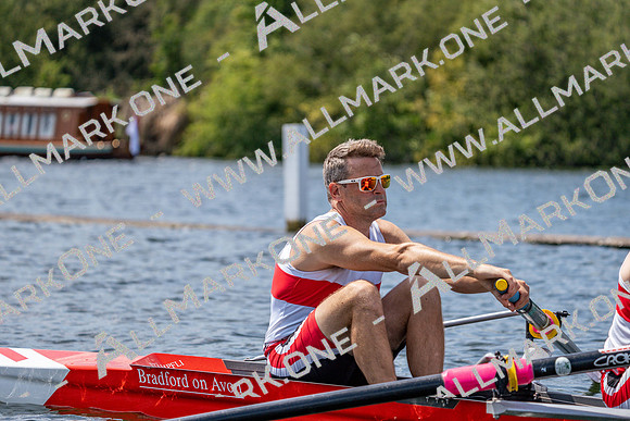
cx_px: 315
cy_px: 210
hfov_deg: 10.3
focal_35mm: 200
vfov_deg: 6.9
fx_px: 3501
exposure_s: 1/2000
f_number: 5.6
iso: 320
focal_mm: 200
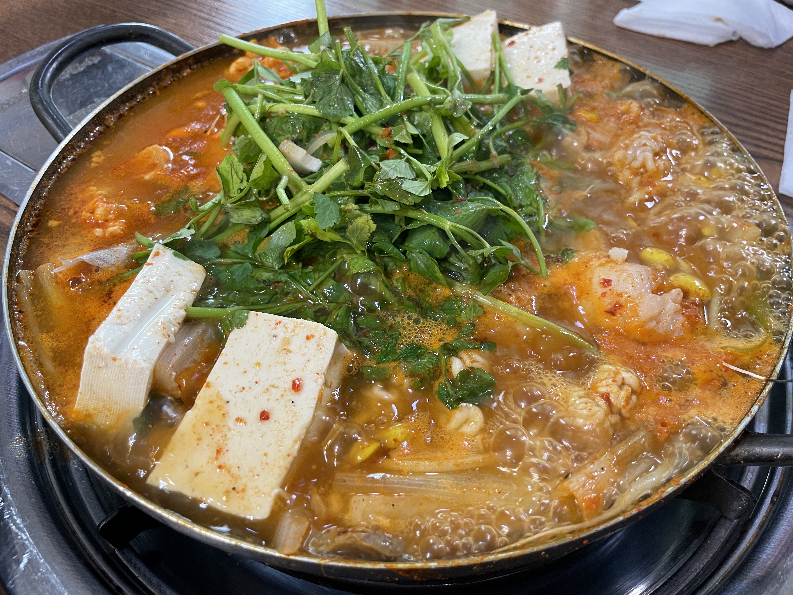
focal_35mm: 26
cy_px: 298
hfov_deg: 67.3
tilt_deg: -49.5
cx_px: 396
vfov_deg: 53.1
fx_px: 596
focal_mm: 4.2
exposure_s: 1/60
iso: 100
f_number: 1.6
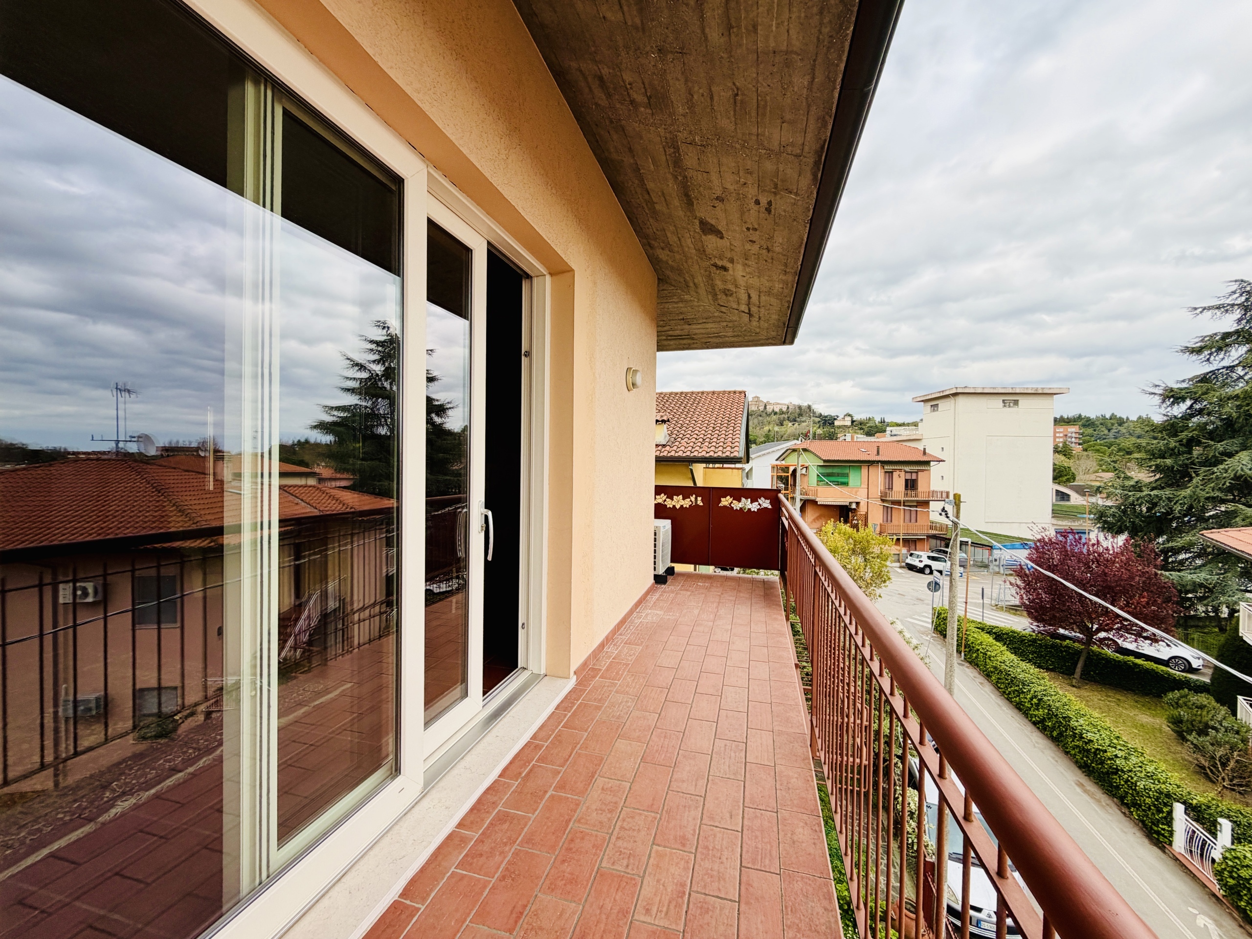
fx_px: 506
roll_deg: -0.9
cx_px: 626
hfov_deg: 102.1
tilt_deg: +0.3
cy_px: 470
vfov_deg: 85.7
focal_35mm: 14
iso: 64
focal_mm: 2.22
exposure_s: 1/502
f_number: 2.2
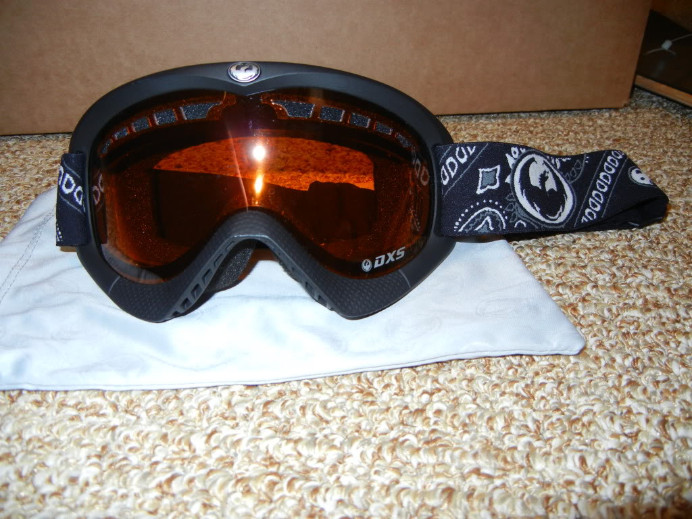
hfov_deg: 60.0
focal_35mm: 30
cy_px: 260
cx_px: 346
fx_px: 600
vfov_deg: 46.8
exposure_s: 1/30
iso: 200
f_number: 3.5
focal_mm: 5.4
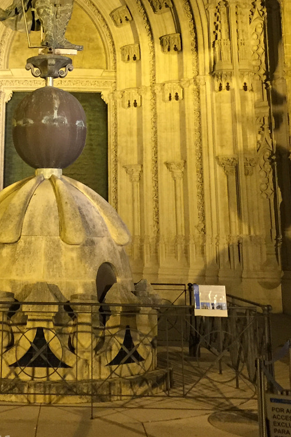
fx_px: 727
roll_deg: -0.7
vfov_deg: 31.9
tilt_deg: +15.2
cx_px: 55
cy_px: 49
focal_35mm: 60
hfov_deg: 22.3
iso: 200
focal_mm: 4.15
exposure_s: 1/33
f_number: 2.2
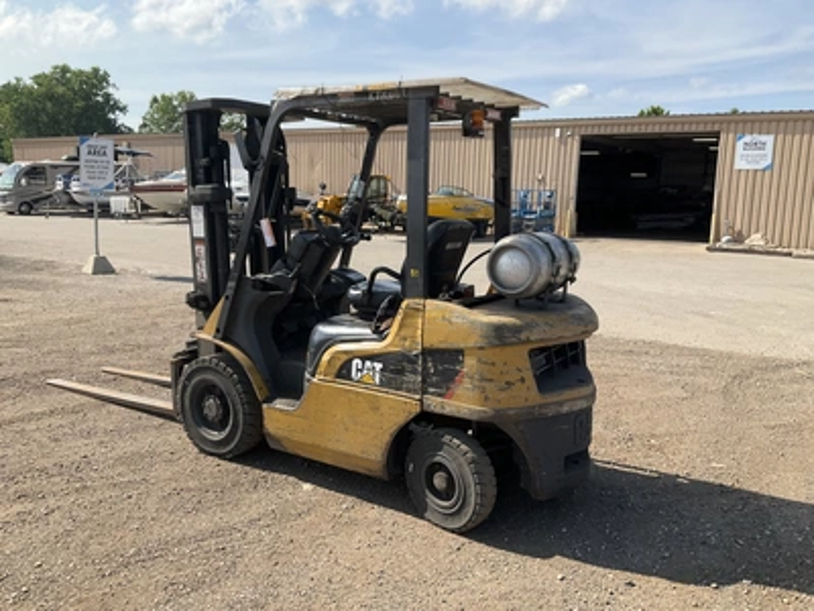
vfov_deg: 48.2
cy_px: 306
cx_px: 407
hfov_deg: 61.7
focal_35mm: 29
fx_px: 682
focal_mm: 3
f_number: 1.8
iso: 25
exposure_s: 1/1451
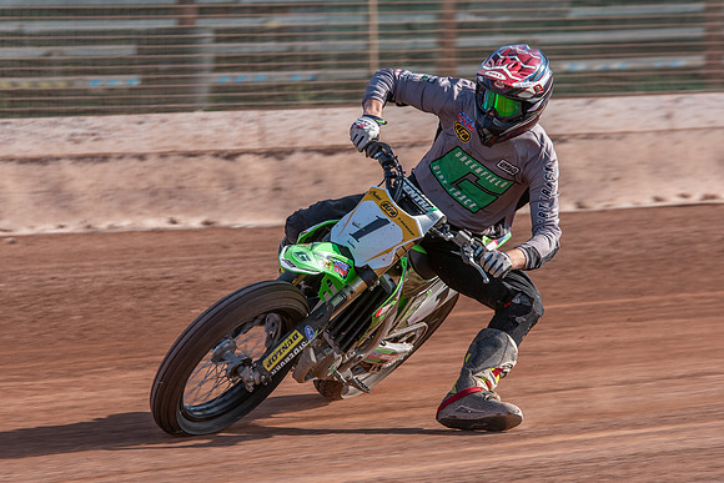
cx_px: 369
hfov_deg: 7.0
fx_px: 5937
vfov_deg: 4.7
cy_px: 225
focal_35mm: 295
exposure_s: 1/400
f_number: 5.6
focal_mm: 200
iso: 160
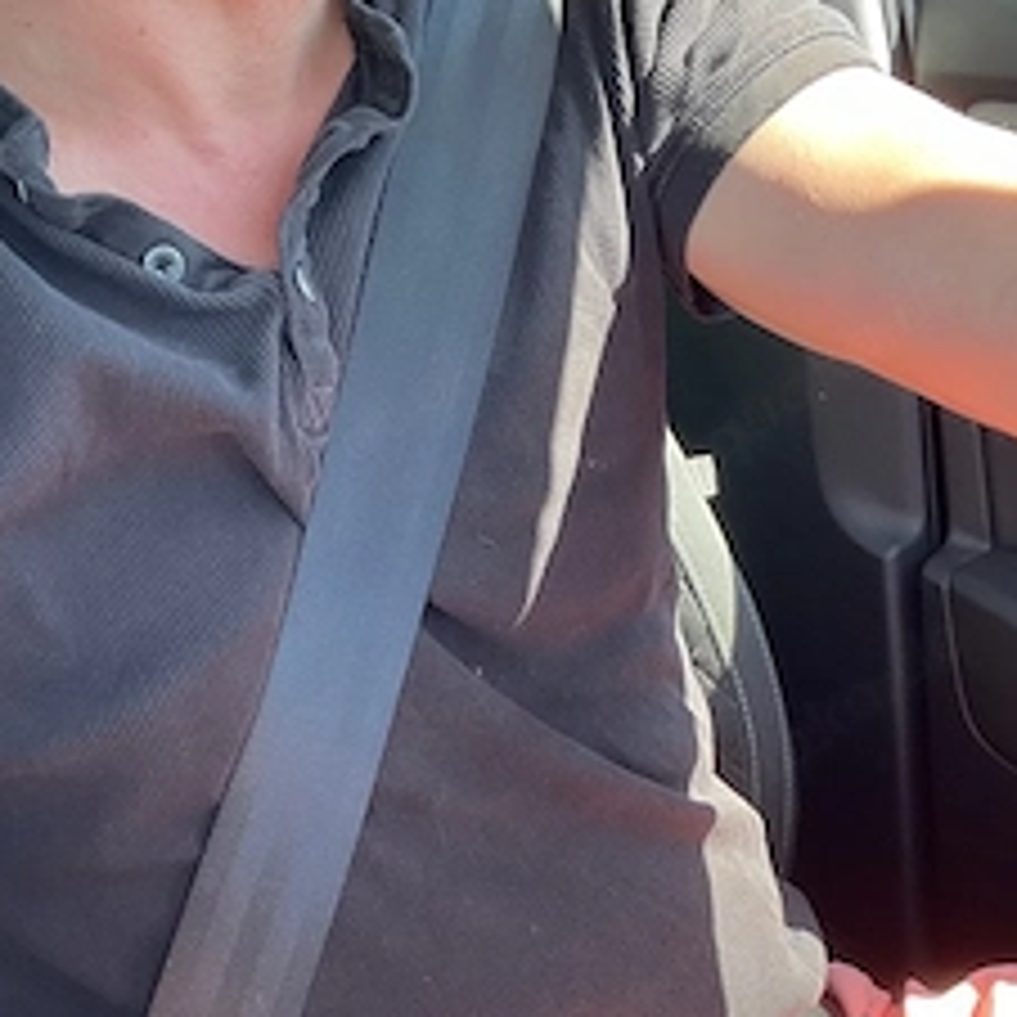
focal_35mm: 47
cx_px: 522
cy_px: 756
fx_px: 1562
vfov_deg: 35.3
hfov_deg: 36.1
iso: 80
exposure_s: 1/121
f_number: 2.2
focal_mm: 2.71
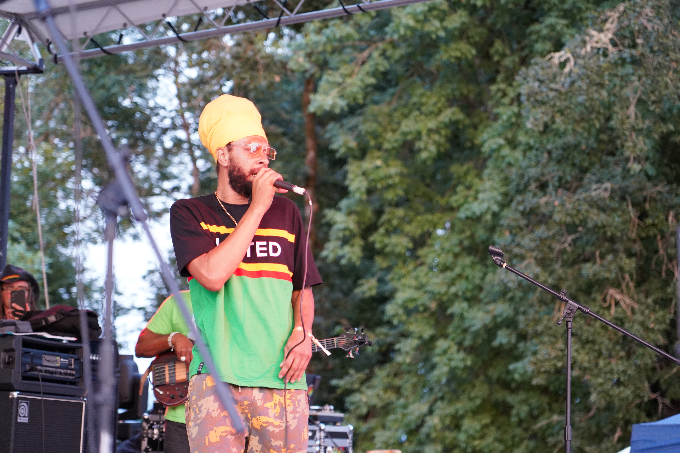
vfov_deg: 13.0
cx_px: 340
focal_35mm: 105
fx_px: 1983
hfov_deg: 19.5
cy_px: 226
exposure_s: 1/160
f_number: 4
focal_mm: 105
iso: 4000
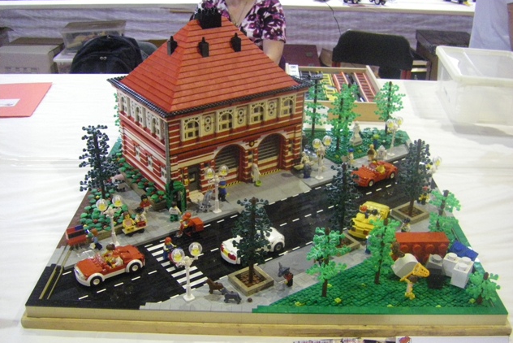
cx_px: 258
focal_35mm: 40
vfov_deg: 33.4
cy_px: 191
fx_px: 570
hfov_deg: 48.4
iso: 800
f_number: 3.5
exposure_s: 1/40
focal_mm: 6.3
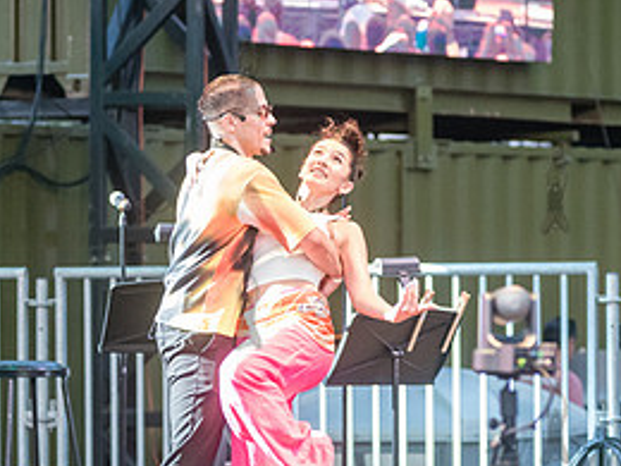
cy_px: 307
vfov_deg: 5.1
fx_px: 5203
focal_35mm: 290
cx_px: 246
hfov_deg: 6.8
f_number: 4
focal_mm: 135
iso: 4000
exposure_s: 1/320
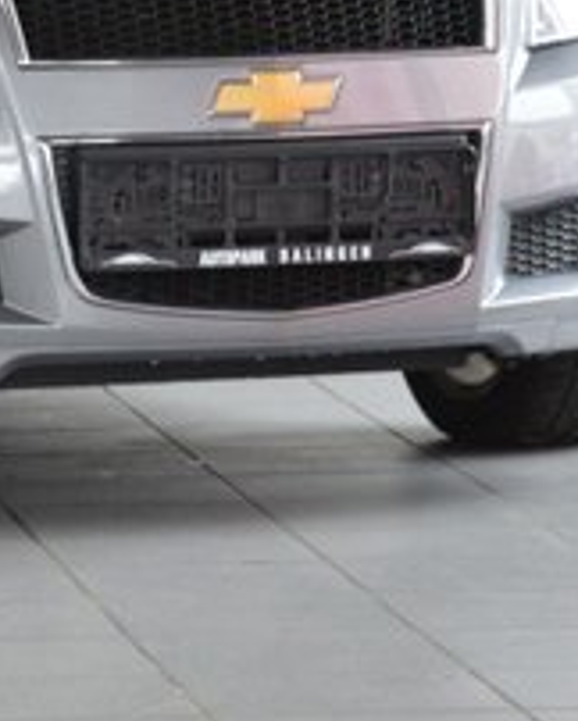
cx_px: -182
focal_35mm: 312
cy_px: -21
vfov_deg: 6.2
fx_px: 6662
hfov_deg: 4.9
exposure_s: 1/60
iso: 900
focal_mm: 70
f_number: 5.3
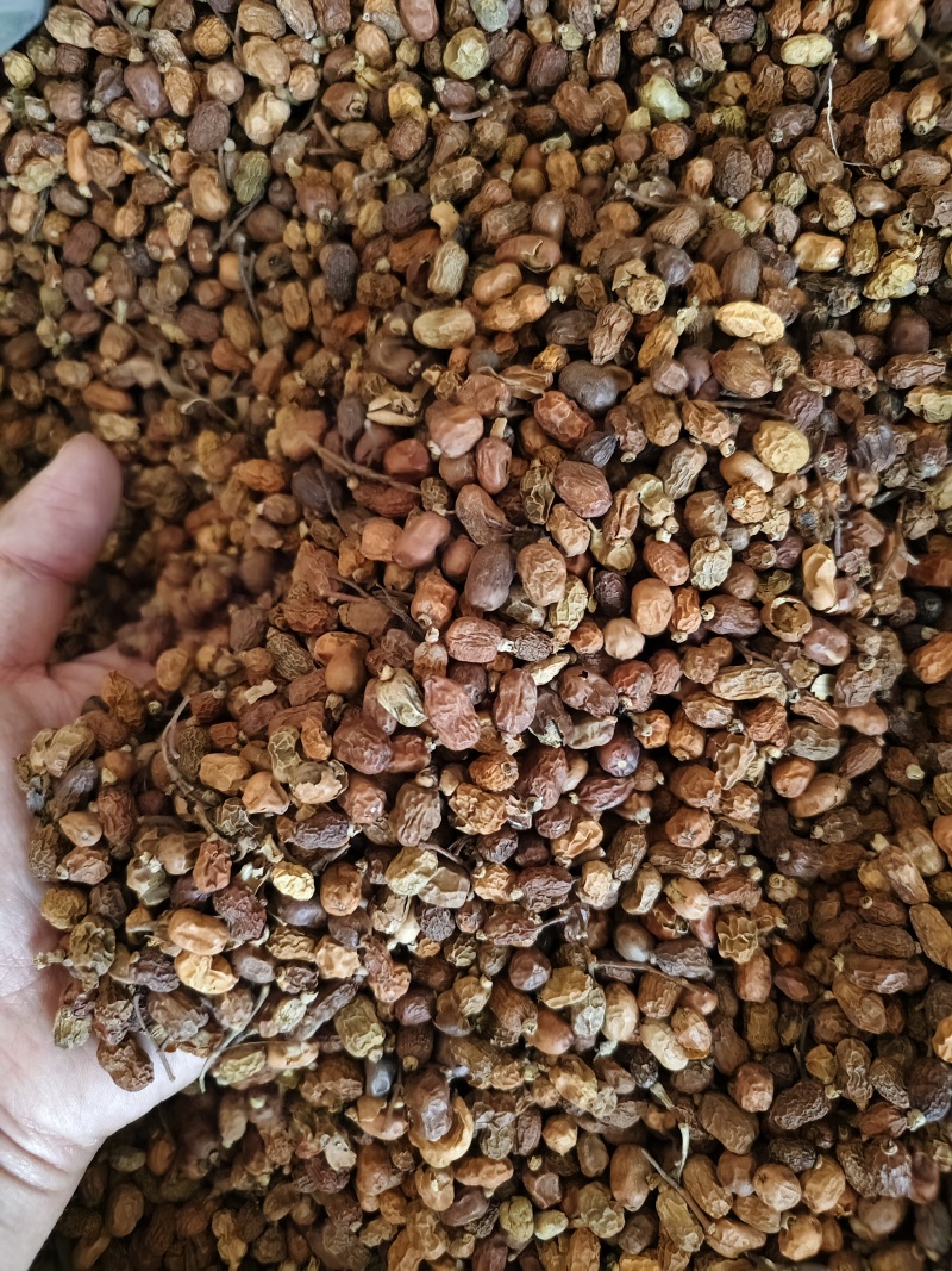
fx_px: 844
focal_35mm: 23
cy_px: 636
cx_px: 476
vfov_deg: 73.9
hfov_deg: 58.9
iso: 6443
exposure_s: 1/195
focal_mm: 5.56
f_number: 1.88
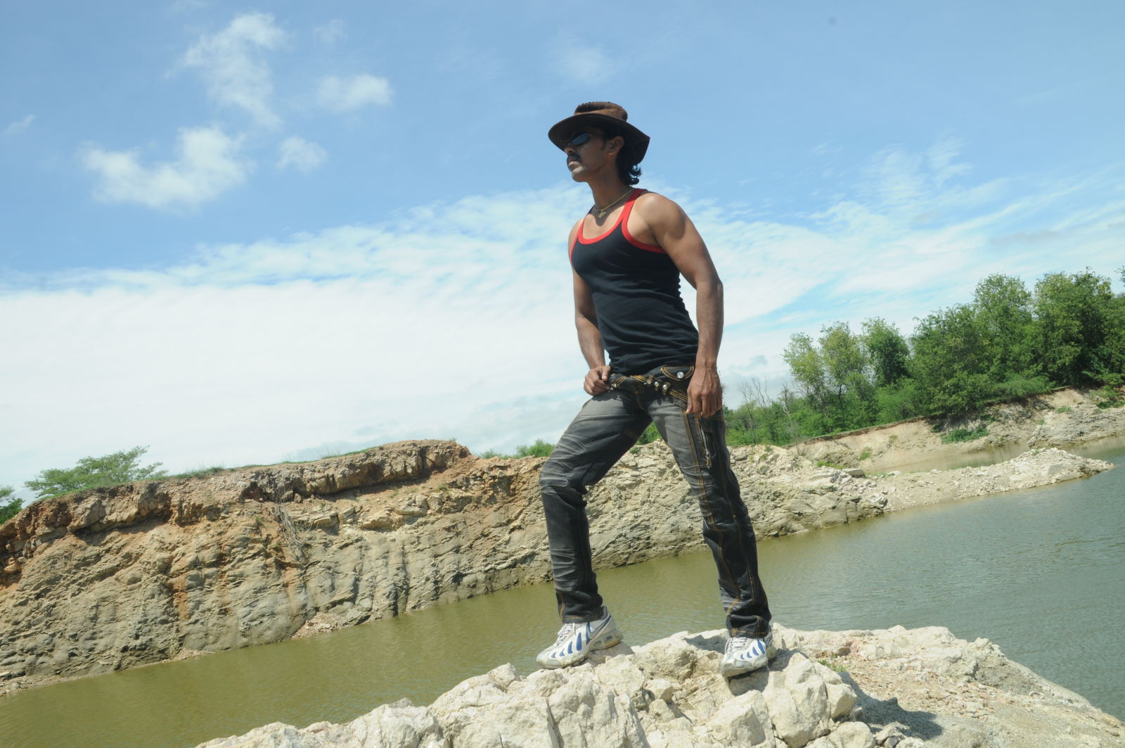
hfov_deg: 62.0
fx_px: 936
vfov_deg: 43.5
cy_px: 374
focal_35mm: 30
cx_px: 562
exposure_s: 1/125
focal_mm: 20
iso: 200
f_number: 13
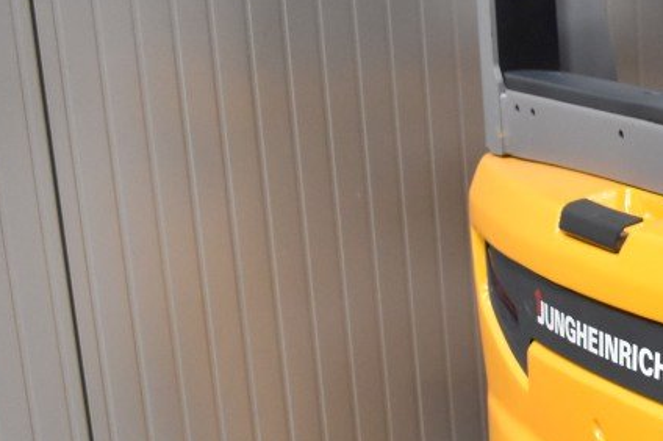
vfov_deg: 12.9
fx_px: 1877
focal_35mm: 102
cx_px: 921
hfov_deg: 18.3
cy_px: 583
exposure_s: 1/30
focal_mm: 24
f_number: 5
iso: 1600
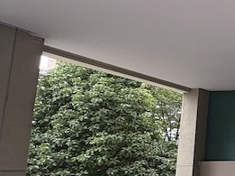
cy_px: 112
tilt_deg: +8.5
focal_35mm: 55
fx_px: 373
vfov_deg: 26.4
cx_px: 405
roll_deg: +1.2
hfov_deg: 22.8
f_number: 2.2
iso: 125
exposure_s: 1/99
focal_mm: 2.22
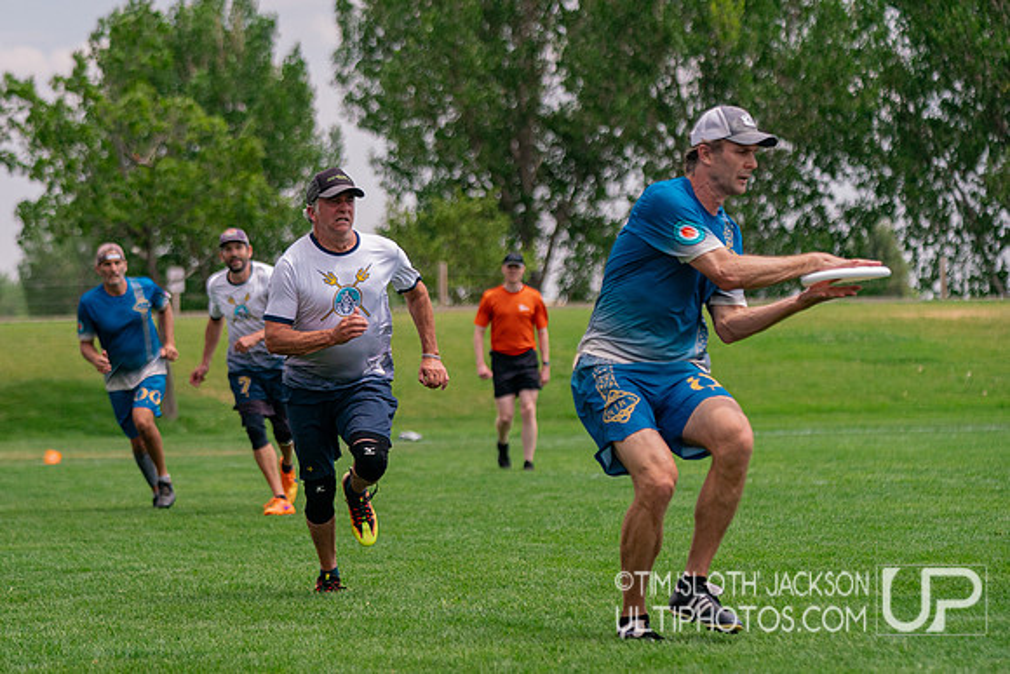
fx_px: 3956
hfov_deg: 14.5
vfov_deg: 9.7
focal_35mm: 141
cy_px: 382
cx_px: 427
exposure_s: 1/10000
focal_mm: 99
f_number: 2.8
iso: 500
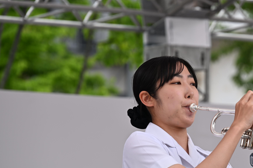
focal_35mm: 357
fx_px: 2509
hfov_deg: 5.8
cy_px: 125
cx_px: 196
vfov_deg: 3.8
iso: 100
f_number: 7.1
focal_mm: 200
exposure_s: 1/200
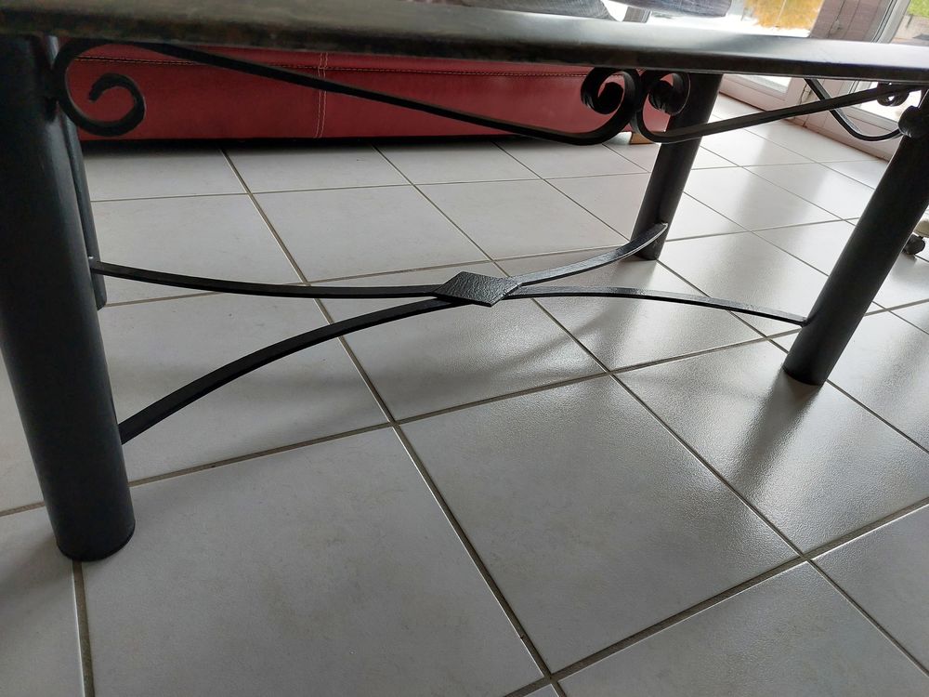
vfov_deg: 54.9
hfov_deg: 69.4
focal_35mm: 25
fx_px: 671
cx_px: 464
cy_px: 348
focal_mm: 5.23
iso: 125
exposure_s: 1/50
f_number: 1.8
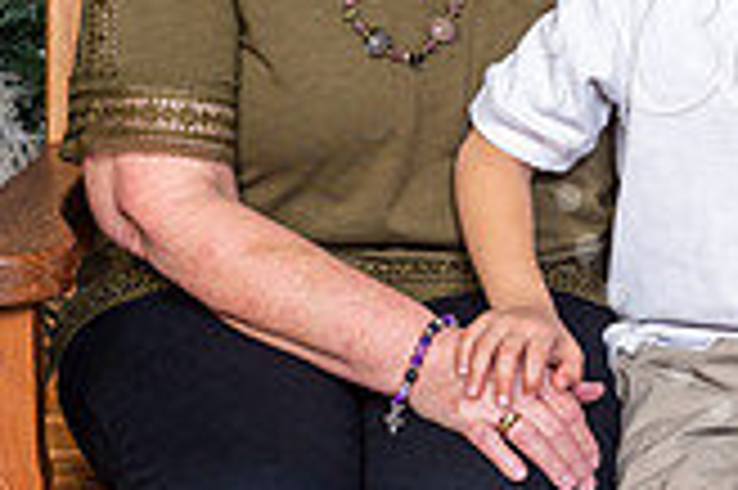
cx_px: 968
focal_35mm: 301
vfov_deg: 4.6
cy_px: 67
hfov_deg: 6.8
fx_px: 6164
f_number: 8
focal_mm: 85
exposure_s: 1/125
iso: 400
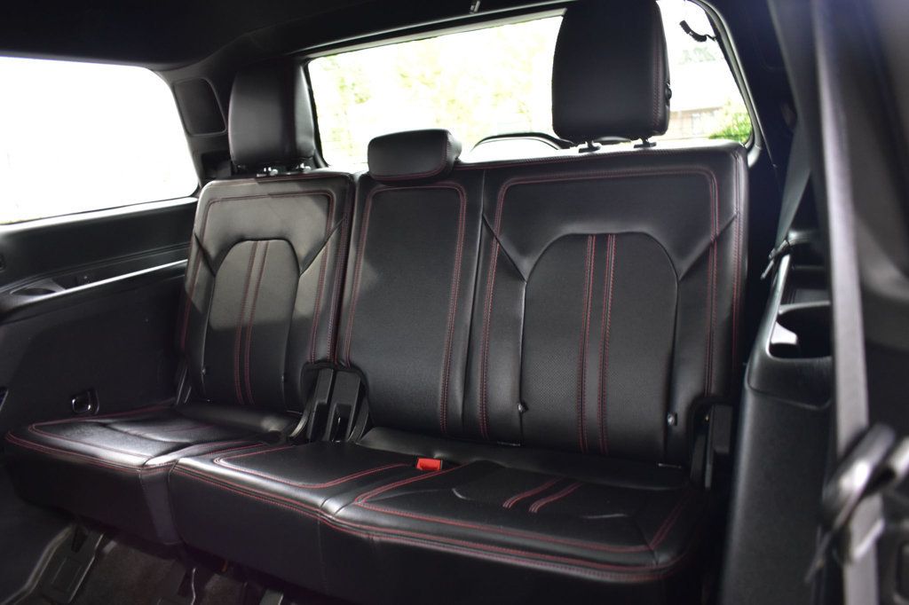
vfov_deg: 47.9
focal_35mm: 27
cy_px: 302
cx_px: 454
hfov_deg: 67.4
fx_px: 681
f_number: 4
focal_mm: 18
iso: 1600
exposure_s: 1/15
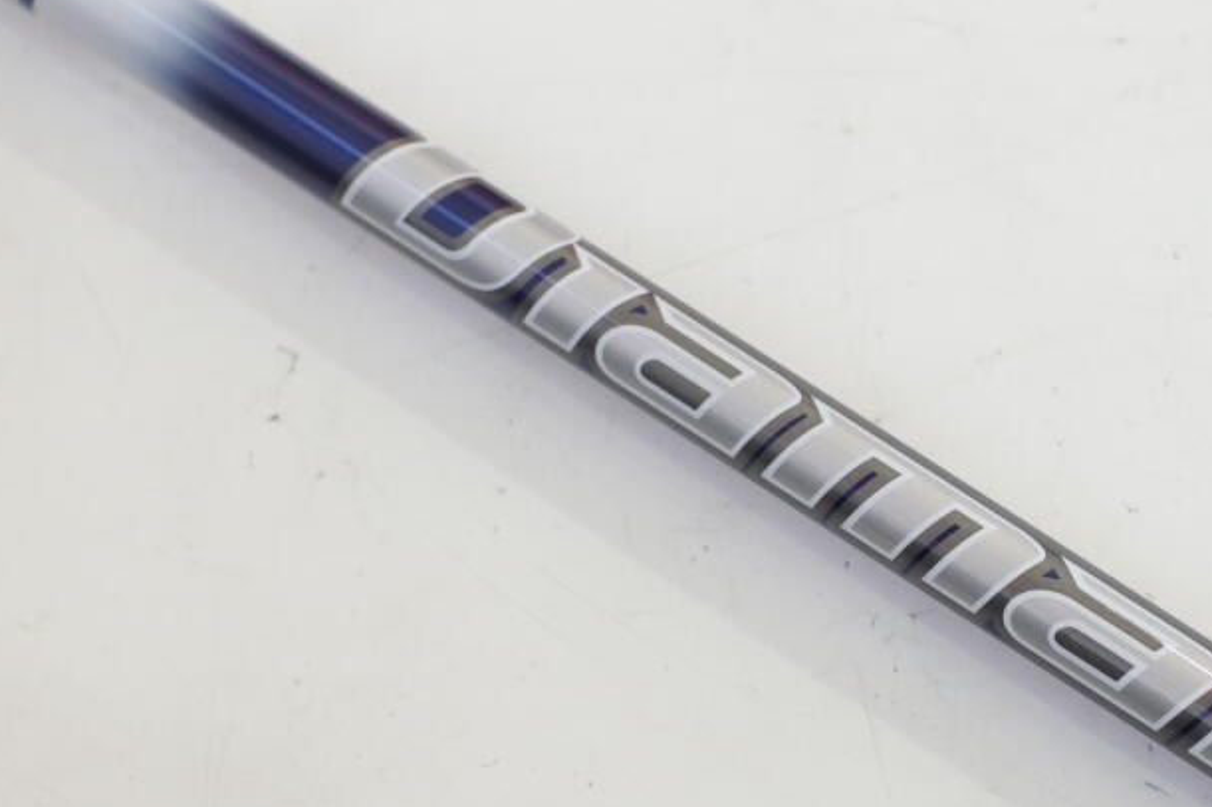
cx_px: 907
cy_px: 498
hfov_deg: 26.0
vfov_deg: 17.7
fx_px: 2591
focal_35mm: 77
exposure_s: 1/125
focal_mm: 18.5
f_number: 2.8
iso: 640
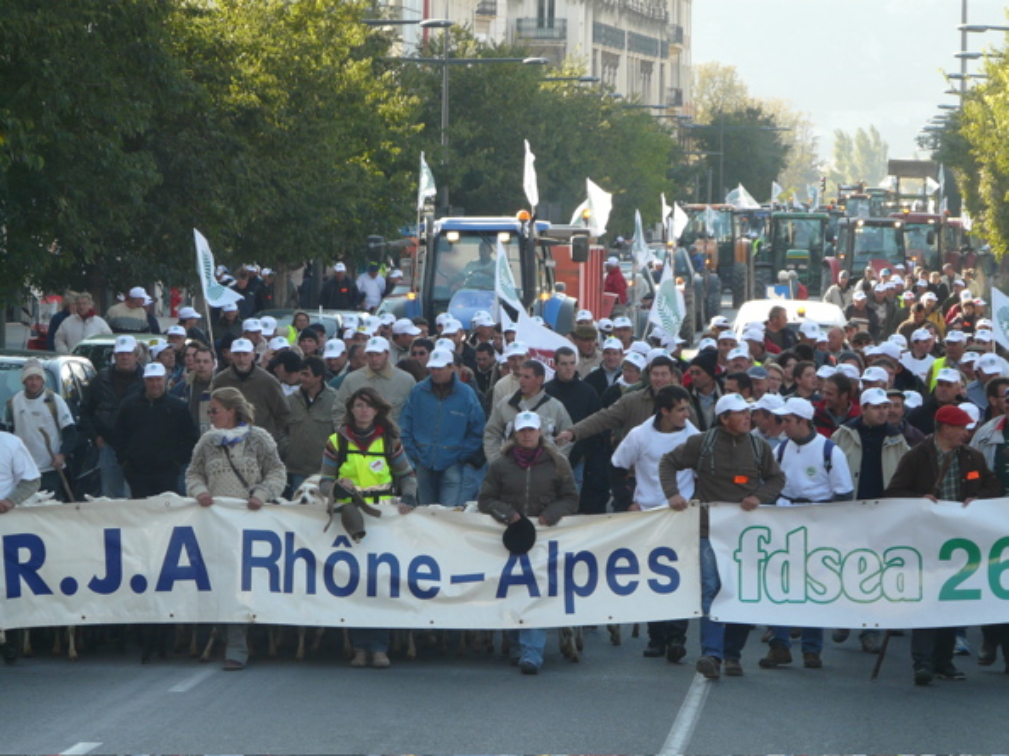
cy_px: 378
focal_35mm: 193
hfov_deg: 10.3
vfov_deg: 7.7
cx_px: 504
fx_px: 5623
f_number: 4
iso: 100
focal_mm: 31.7
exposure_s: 1/160
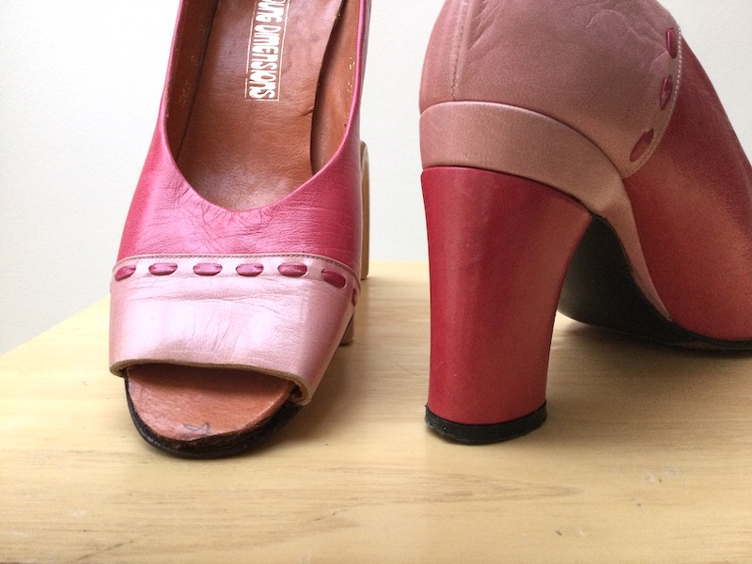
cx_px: 376
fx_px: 673
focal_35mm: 31
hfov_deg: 58.4
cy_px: 282
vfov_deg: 45.4
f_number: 2.4
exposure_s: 1/30
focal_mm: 3.3
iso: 100
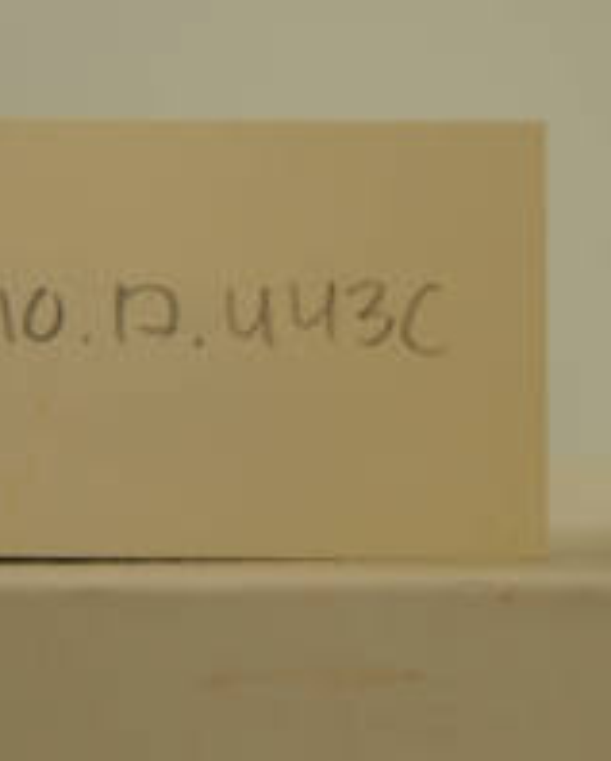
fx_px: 5435
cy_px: 261
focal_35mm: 241
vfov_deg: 8.0
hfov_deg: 6.4
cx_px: 434
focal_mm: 68
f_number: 5.6
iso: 200
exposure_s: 1/50
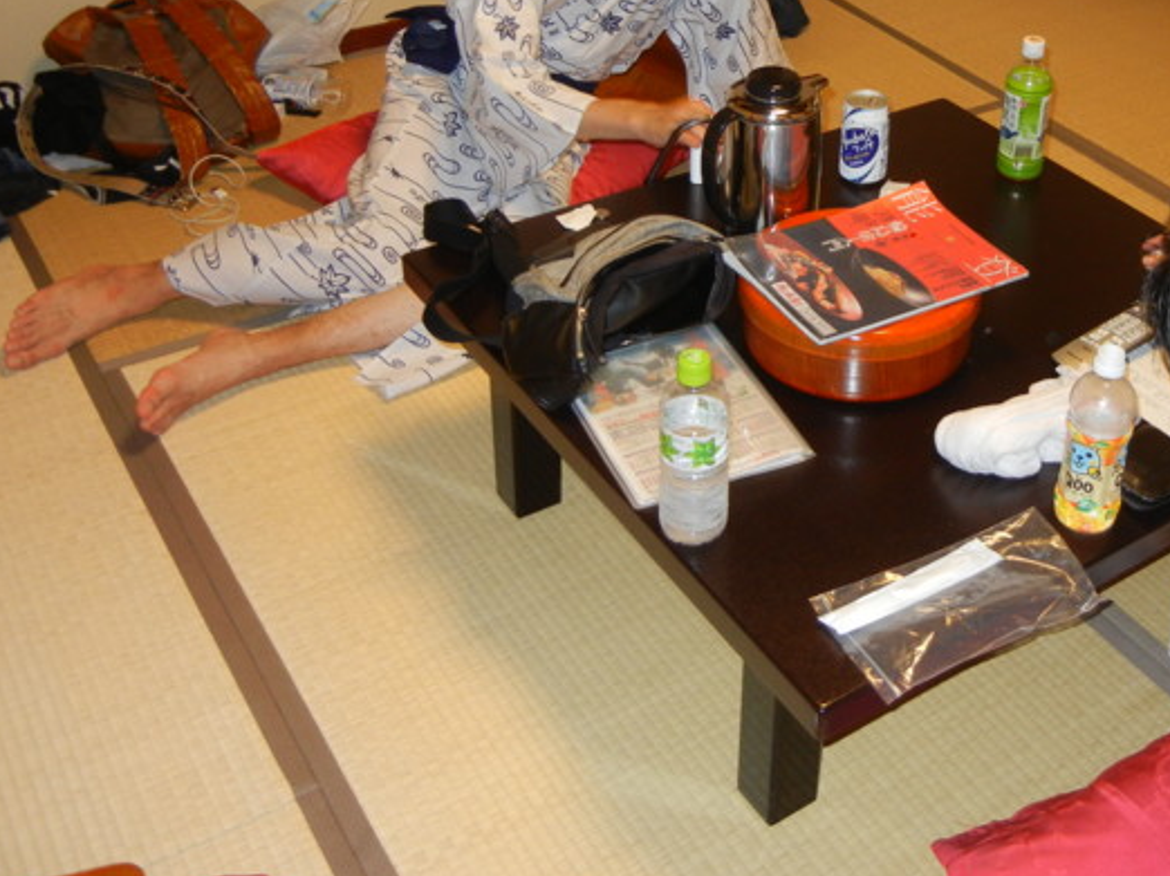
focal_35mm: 46
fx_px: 1554
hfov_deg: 40.2
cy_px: 211
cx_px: 870
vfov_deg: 30.9
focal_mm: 5.4
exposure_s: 1/30
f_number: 3.5
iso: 200
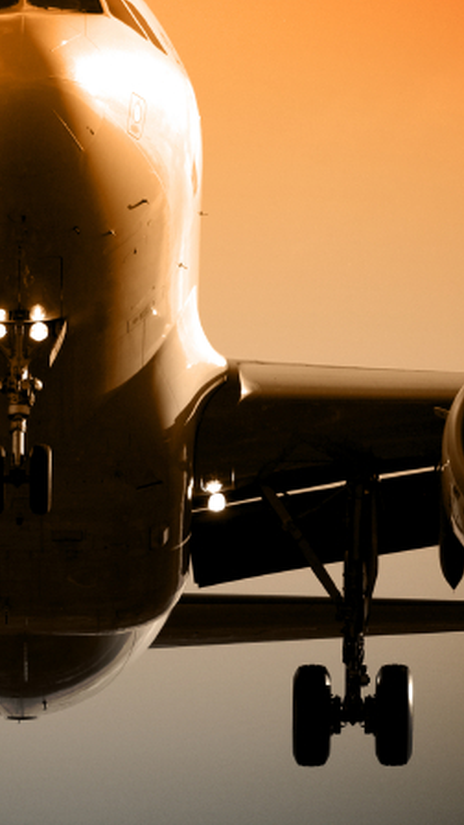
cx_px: 28
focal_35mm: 894
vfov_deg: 2.4
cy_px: 338
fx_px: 19554
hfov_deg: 1.4
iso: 200
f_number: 4
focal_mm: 300
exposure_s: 1/2000
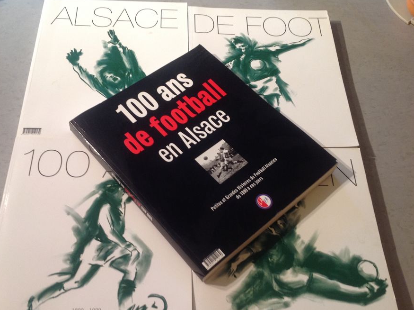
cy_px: 172
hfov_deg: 46.8
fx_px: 478
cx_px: 193
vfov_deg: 35.8
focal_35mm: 40
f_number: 2.4
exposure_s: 1/15
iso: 100
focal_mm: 4.28
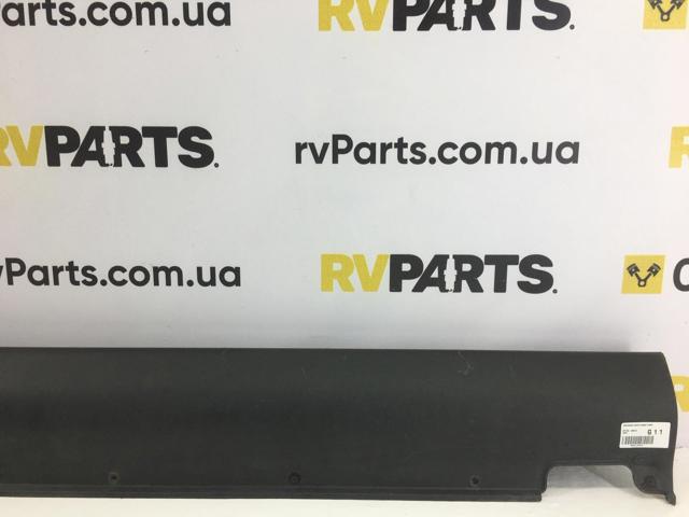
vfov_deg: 48.2
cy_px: 258
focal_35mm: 29
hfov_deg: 61.7
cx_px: 344
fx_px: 577
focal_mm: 4.15
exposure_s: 1/100
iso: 40
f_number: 2.2
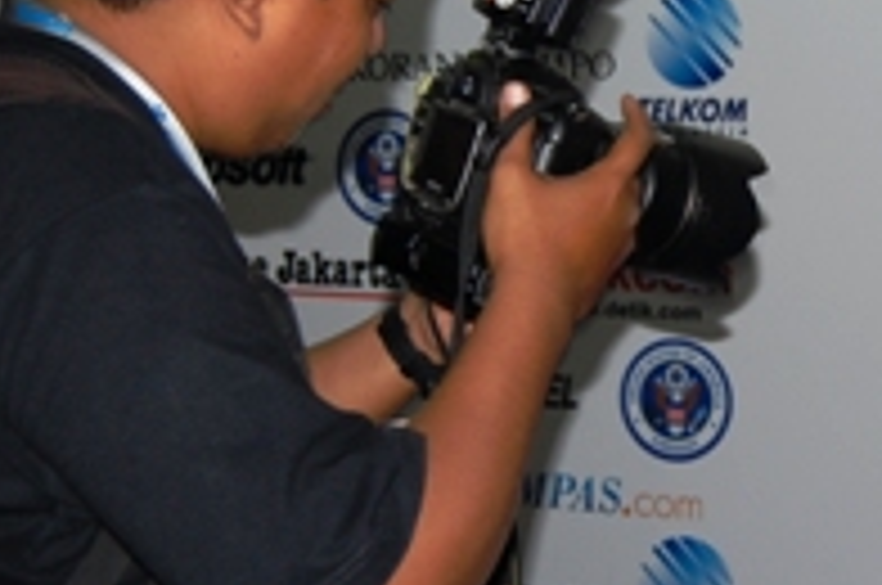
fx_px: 2177
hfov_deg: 22.4
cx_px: 765
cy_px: 241
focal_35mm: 89
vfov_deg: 15.3
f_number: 4
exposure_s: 1/60
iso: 200
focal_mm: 26
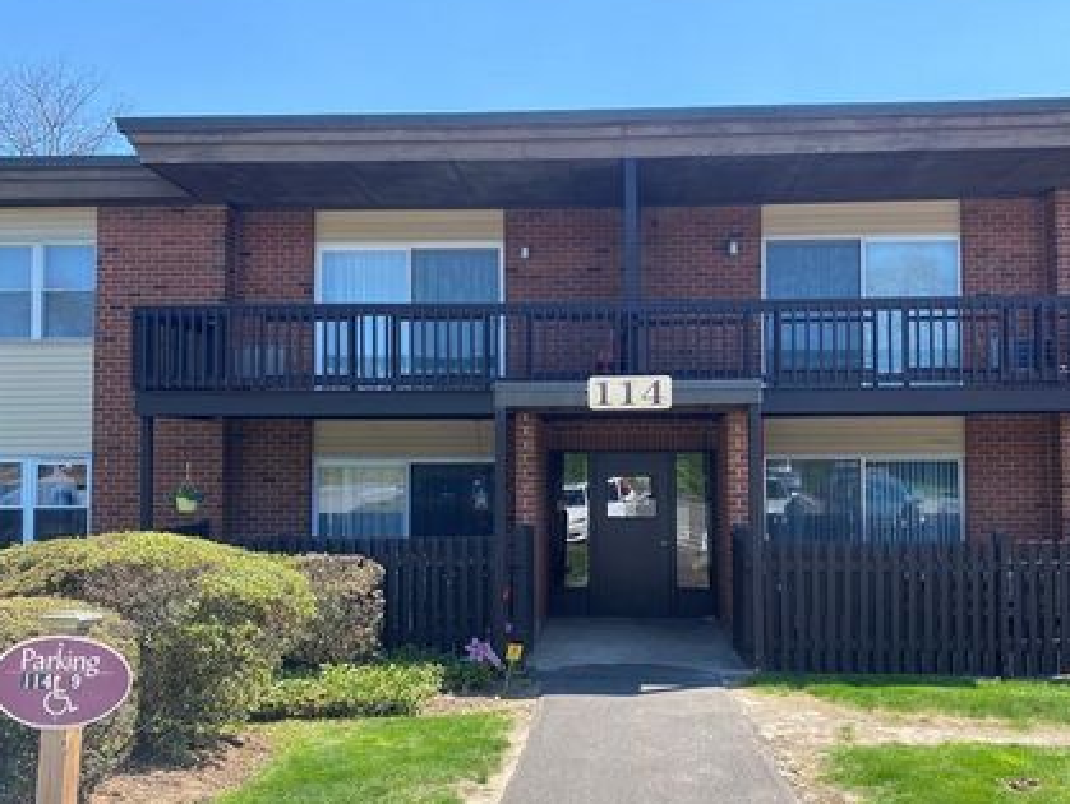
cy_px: 440
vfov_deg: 45.4
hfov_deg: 58.2
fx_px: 959
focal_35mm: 31
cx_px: 595
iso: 32
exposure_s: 1/943
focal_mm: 4.25
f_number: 1.8
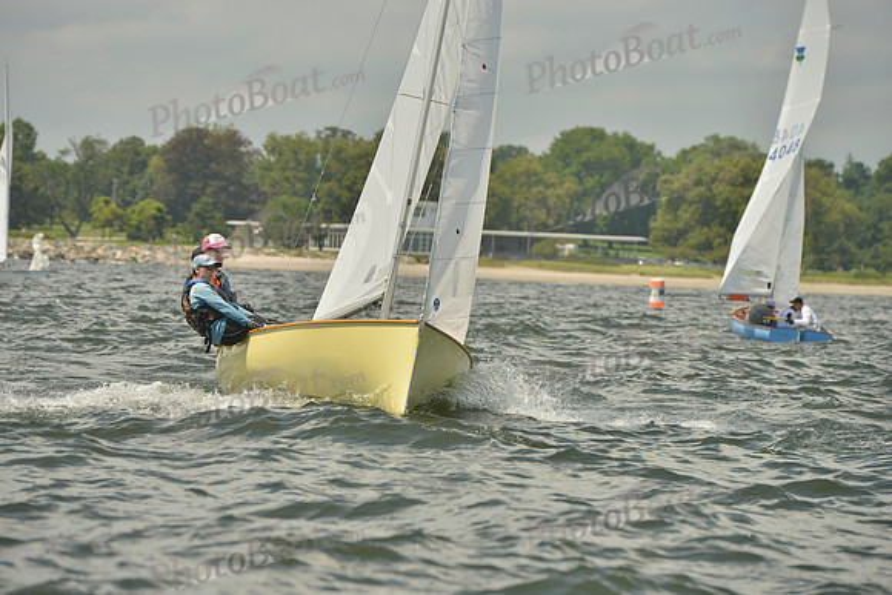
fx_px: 4956
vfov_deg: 6.9
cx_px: 446
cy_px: 298
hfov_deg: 10.3
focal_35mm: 200
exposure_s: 1/1250
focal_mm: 200
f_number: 8
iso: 200
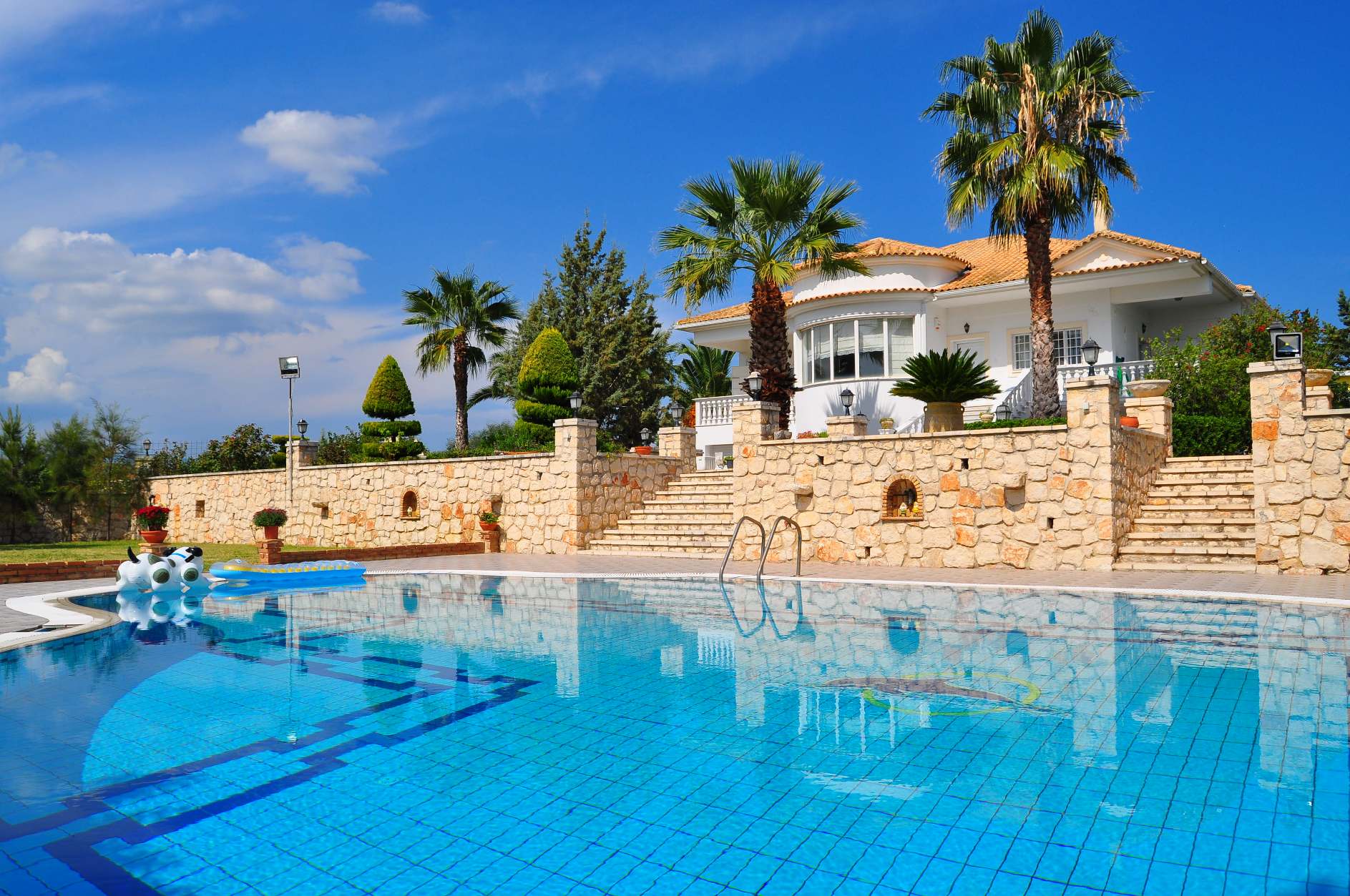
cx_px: 675
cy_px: 448
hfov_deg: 67.4
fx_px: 1011
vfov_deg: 47.8
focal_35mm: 27
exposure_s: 1/1000
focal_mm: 18
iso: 200
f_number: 8
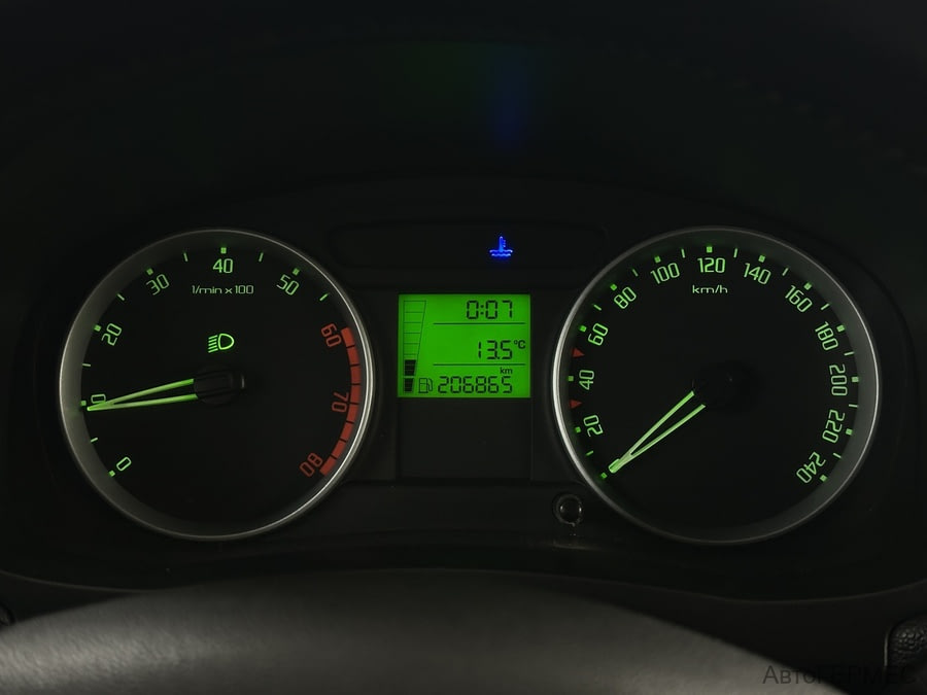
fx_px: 1285
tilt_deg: -23.0
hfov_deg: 39.7
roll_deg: +0.0
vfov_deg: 30.3
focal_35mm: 48
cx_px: 464
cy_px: 348
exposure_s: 1/50
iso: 250
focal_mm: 6.86
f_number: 1.78
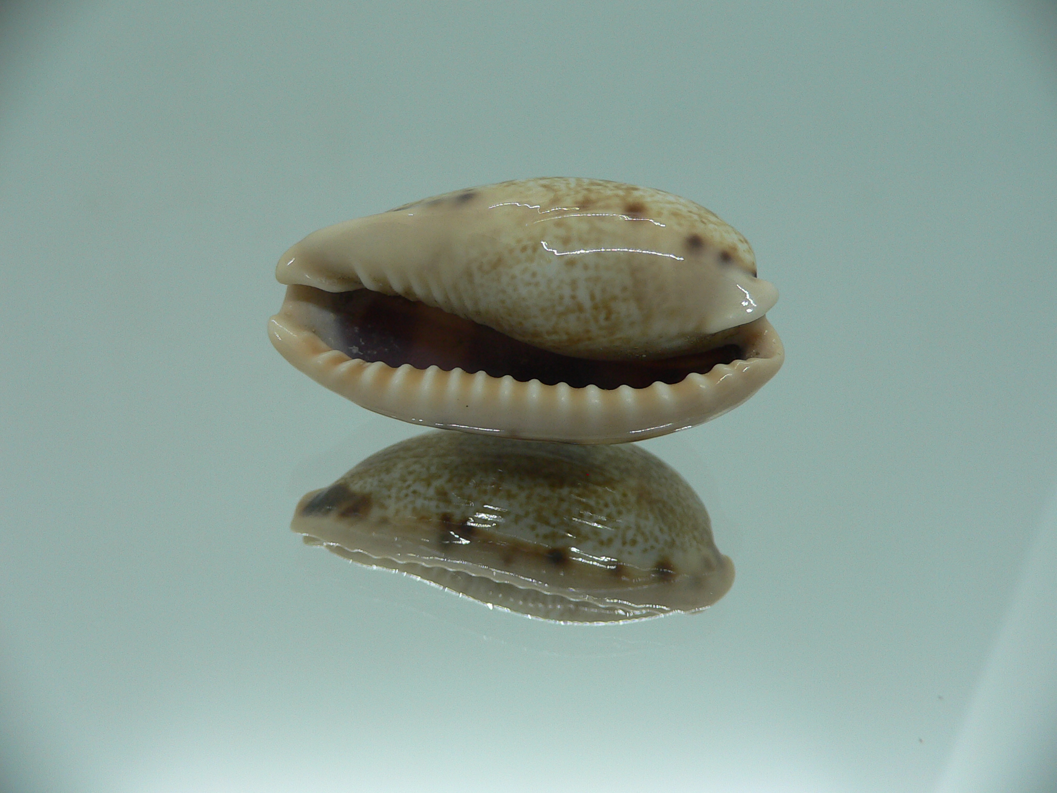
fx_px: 1069
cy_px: 396
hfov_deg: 52.6
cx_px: 528
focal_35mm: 35
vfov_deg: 40.7
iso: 80
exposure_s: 1/60
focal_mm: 4.6
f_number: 2.8
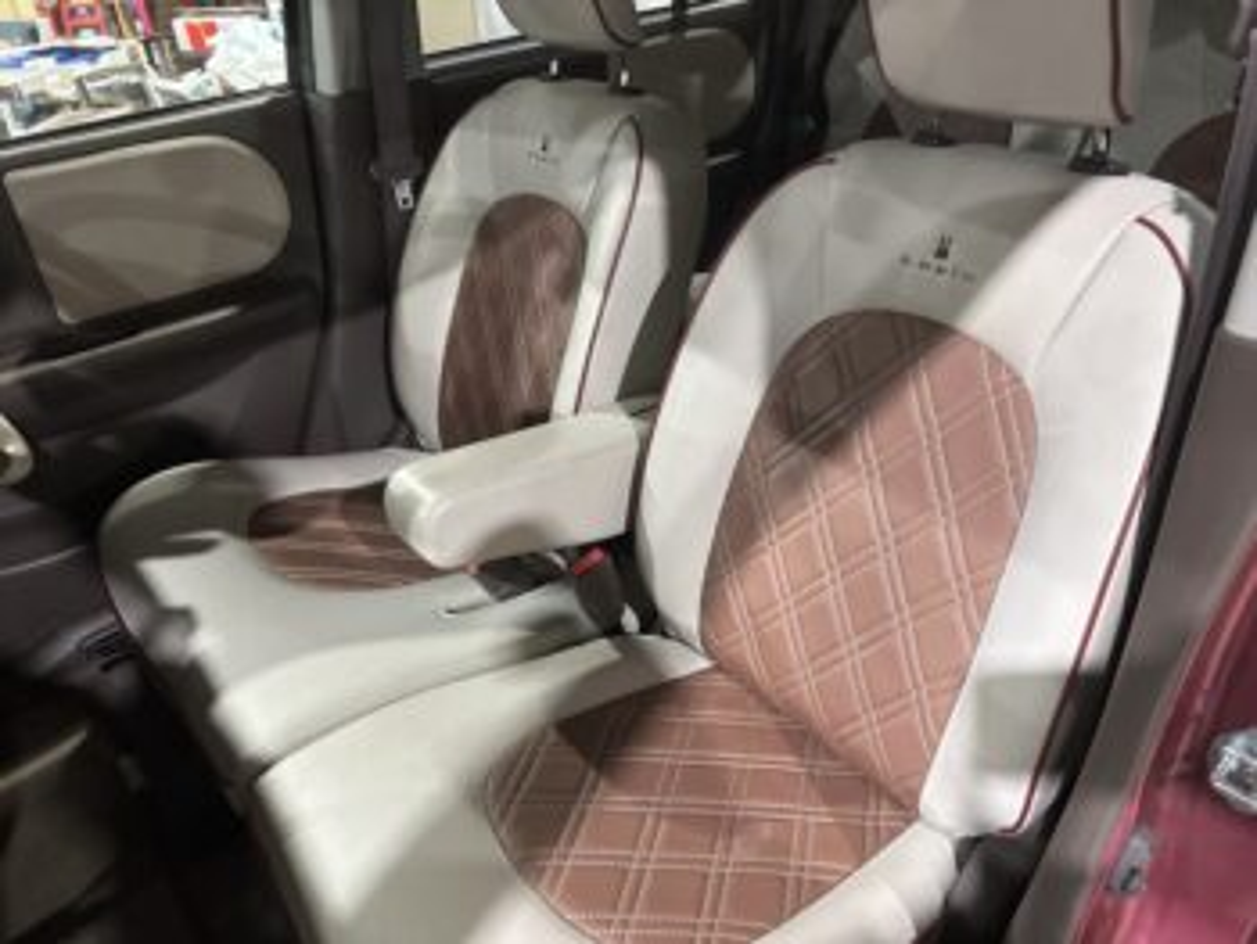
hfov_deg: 67.3
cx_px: 628
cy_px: 472
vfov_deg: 53.1
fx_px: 945
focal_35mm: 26
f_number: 1.5
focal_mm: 5.7
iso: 500
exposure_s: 1/50
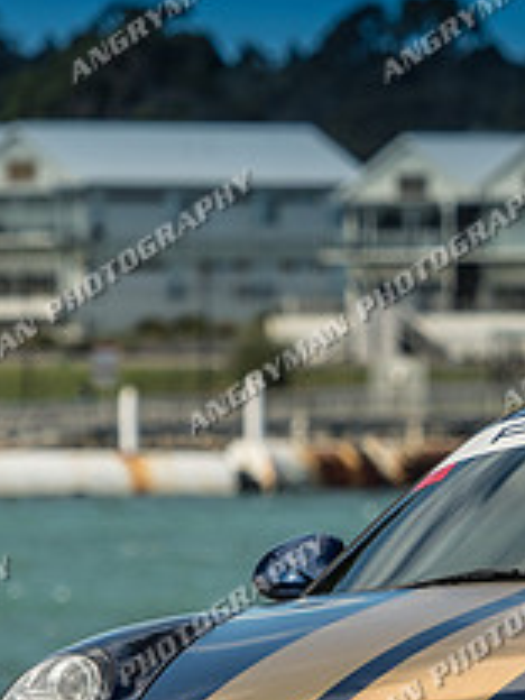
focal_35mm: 693
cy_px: 526
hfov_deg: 2.1
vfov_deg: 2.9
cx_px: 596
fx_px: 14014
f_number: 4
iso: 160
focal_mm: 160
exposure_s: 1/2500
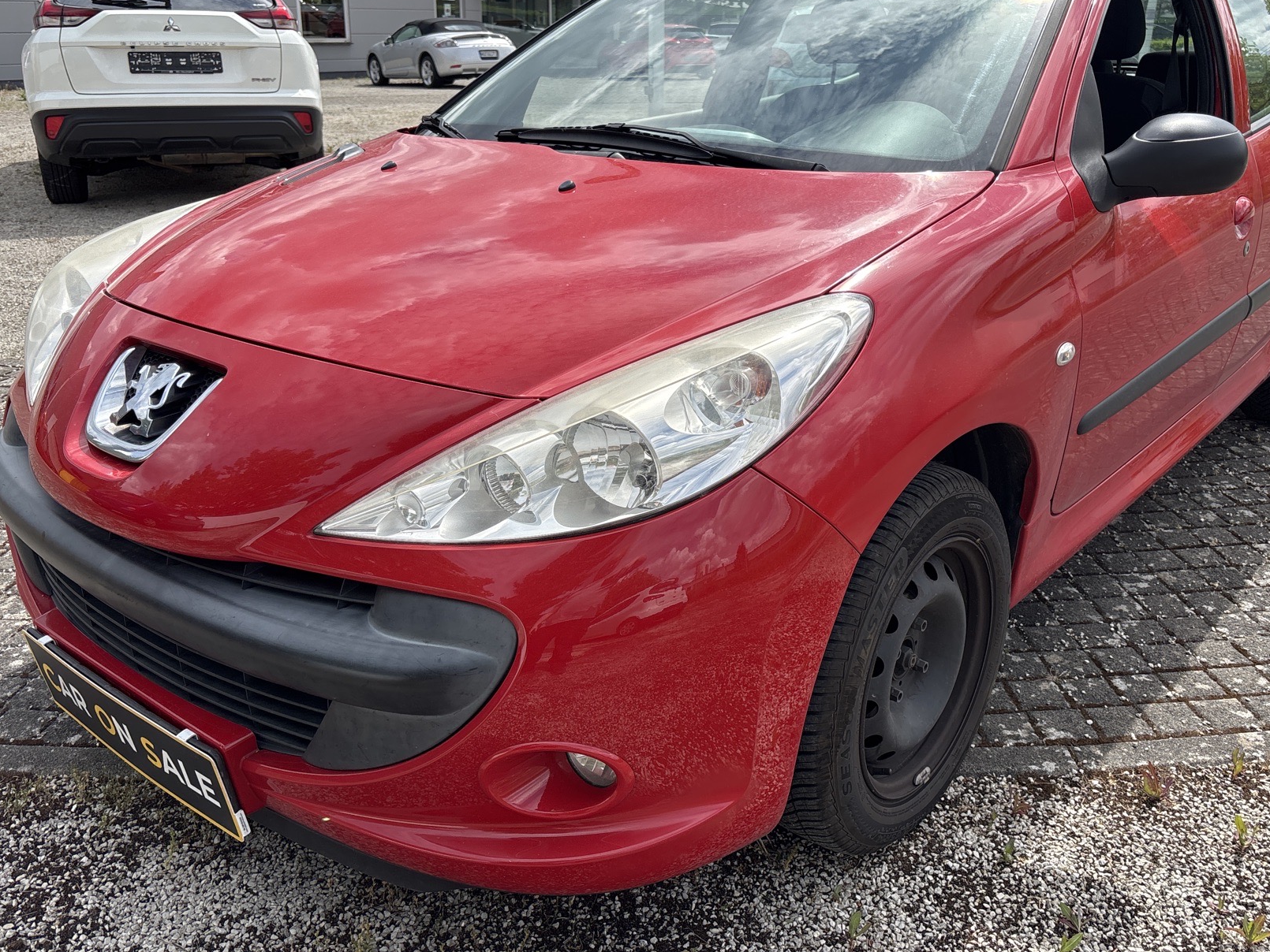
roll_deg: -1.5
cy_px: 409
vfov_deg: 45.3
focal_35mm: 31
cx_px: 693
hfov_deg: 58.2
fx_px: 1138
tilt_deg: -20.2
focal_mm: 5.96
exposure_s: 1/2710
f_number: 1.6
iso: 50
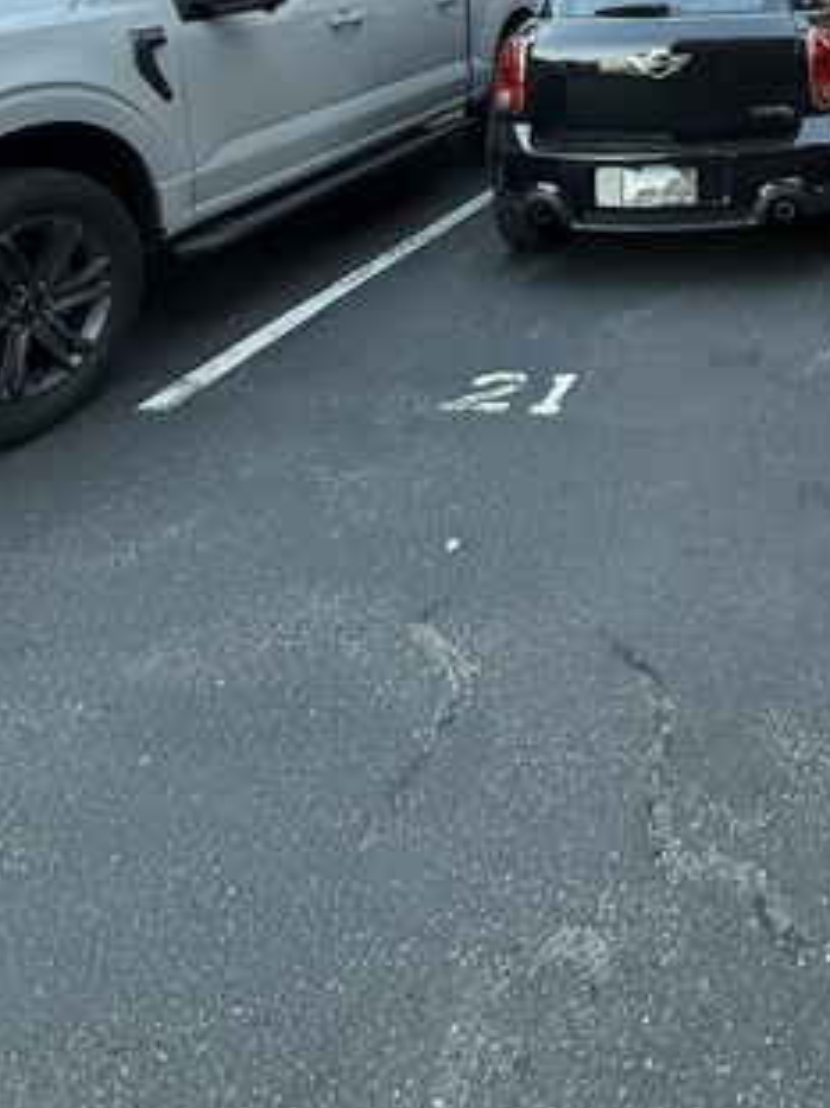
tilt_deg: -0.2
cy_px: -12
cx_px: 773
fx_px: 960
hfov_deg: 42.2
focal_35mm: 30
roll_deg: +0.7
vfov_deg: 48.7
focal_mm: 2.22
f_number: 2.2
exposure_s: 1/99
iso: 200
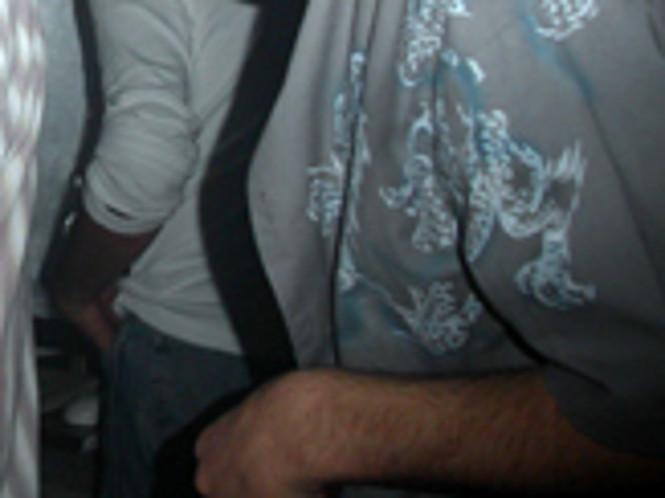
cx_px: -80
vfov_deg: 15.2
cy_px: -82
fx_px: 1804
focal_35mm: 94
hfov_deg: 19.9
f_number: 2.8
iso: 100
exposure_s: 1/30
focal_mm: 7.8
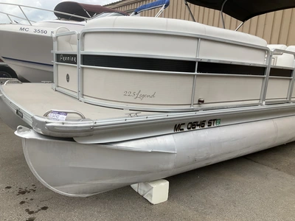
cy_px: 110
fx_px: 247
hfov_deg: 61.7
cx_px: 148
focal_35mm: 29
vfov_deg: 48.2
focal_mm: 3
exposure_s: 1/1675
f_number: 1.8
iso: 25
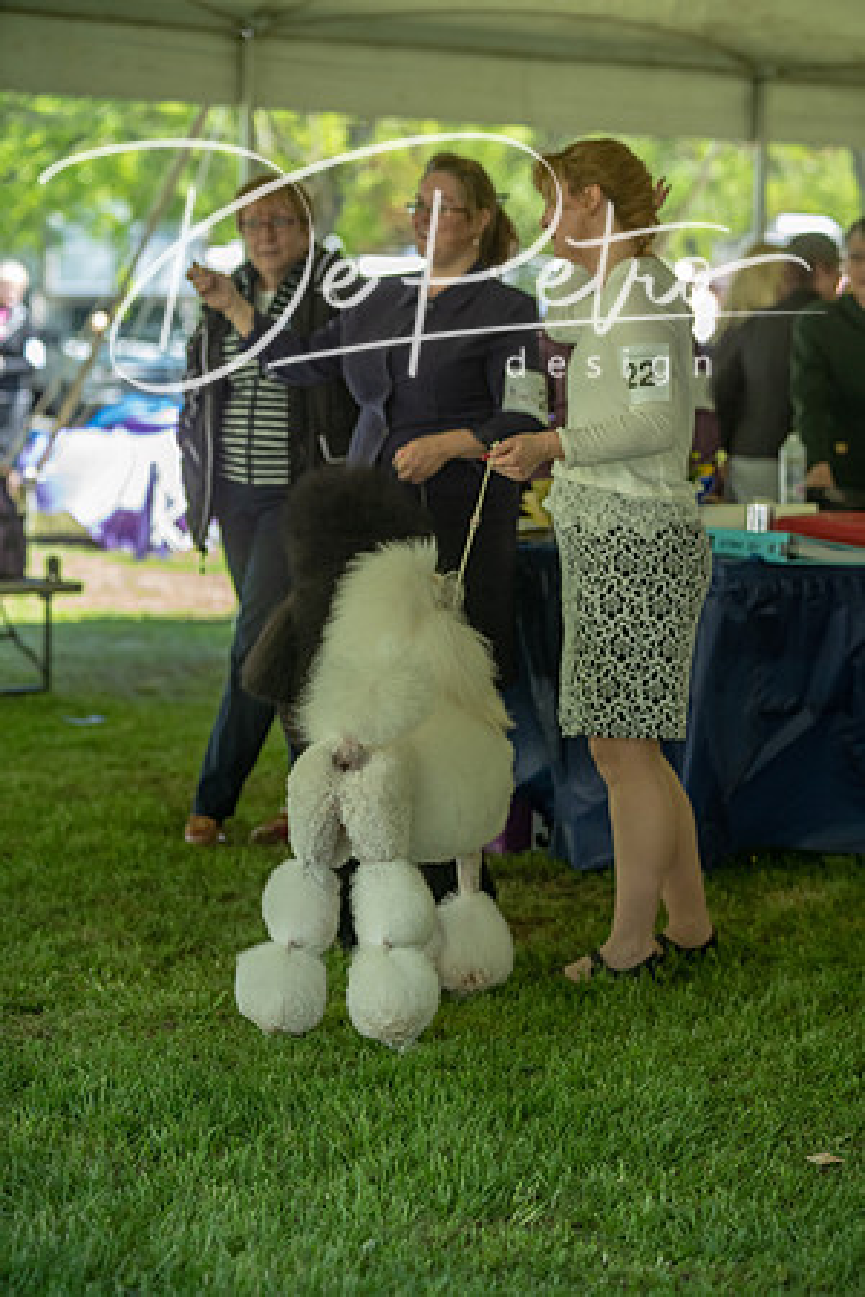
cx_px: 432
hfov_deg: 13.7
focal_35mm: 100
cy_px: 648
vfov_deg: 20.4
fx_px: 3604
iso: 2000
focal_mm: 100
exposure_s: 1/1000
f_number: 4
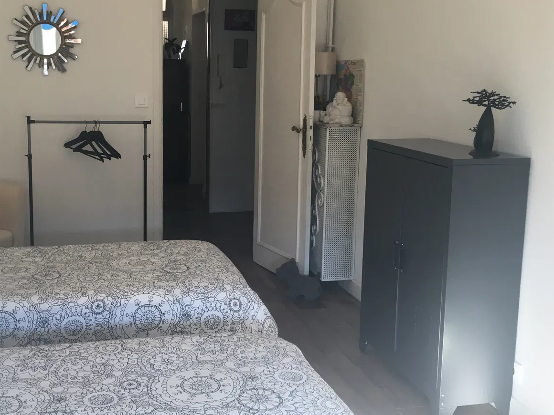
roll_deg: -0.2
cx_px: 201
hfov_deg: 46.3
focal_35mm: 40
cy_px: 165
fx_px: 640
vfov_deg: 35.8
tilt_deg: -8.6
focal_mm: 4.15
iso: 32
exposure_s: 1/33
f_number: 2.2
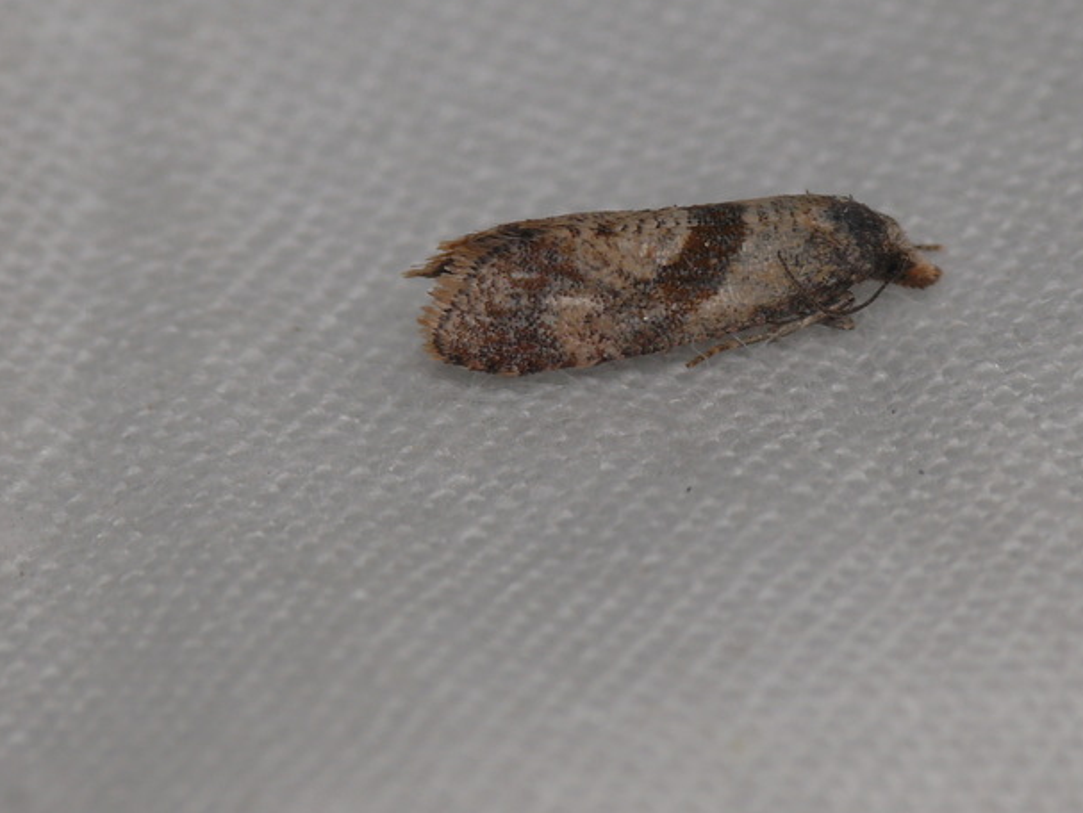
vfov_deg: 2.5
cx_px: 657
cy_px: 275
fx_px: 18470
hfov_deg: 3.4
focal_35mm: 590
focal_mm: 88.8
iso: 100
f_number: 11
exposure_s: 1/1300
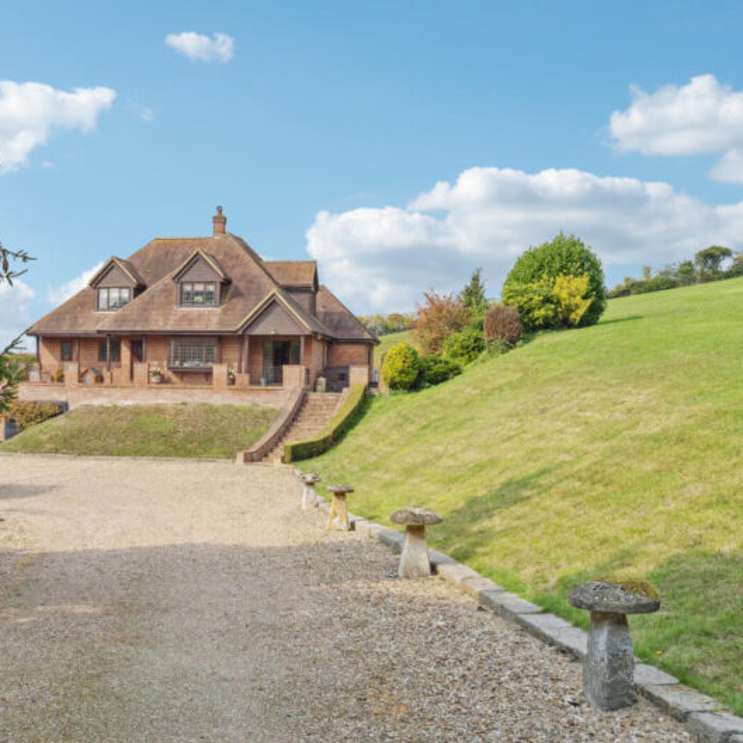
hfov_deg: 36.9
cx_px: 208
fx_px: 1093
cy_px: 372
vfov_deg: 37.6
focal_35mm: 45
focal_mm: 35
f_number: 11
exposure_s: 1/1000
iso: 640
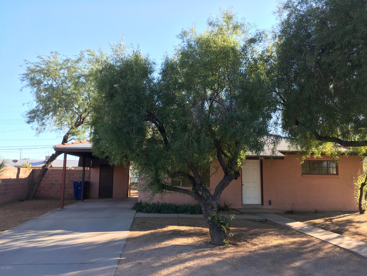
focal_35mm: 29
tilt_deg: +5.1
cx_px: 184
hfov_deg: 61.7
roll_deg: +0.9
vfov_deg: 48.2
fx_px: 307
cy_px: 138
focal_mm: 4.15
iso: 25
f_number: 2.2
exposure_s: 1/202
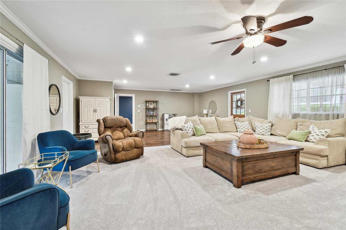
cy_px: 115
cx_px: 173
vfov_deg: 77.3
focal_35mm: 15
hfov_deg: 100.4
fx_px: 144
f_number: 7.1
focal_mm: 10
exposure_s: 1.6
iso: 100
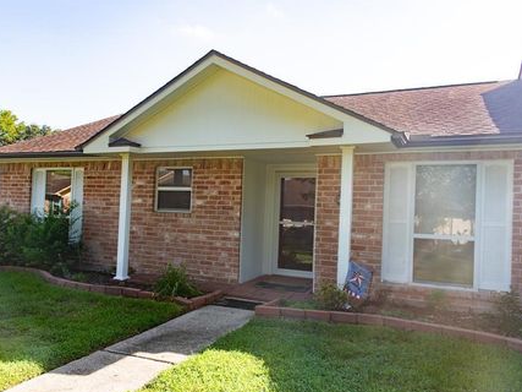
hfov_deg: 64.9
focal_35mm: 27
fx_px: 407
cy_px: 202
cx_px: 219
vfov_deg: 51.3
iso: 200
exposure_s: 1/250
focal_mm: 24
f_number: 8
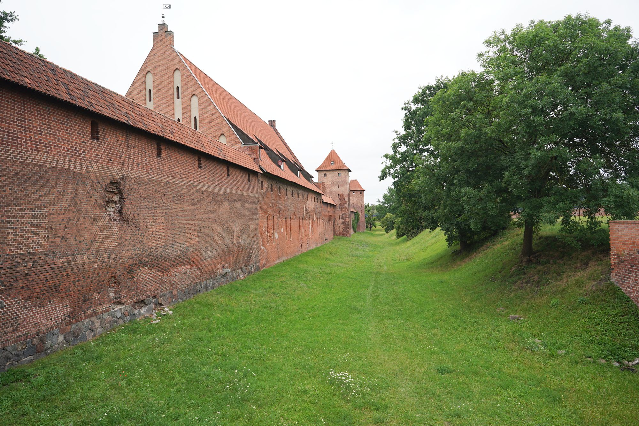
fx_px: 426
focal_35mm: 24
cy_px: 213
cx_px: 320
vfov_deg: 53.1
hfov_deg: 73.7
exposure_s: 1/100
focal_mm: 24
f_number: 6.3
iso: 100
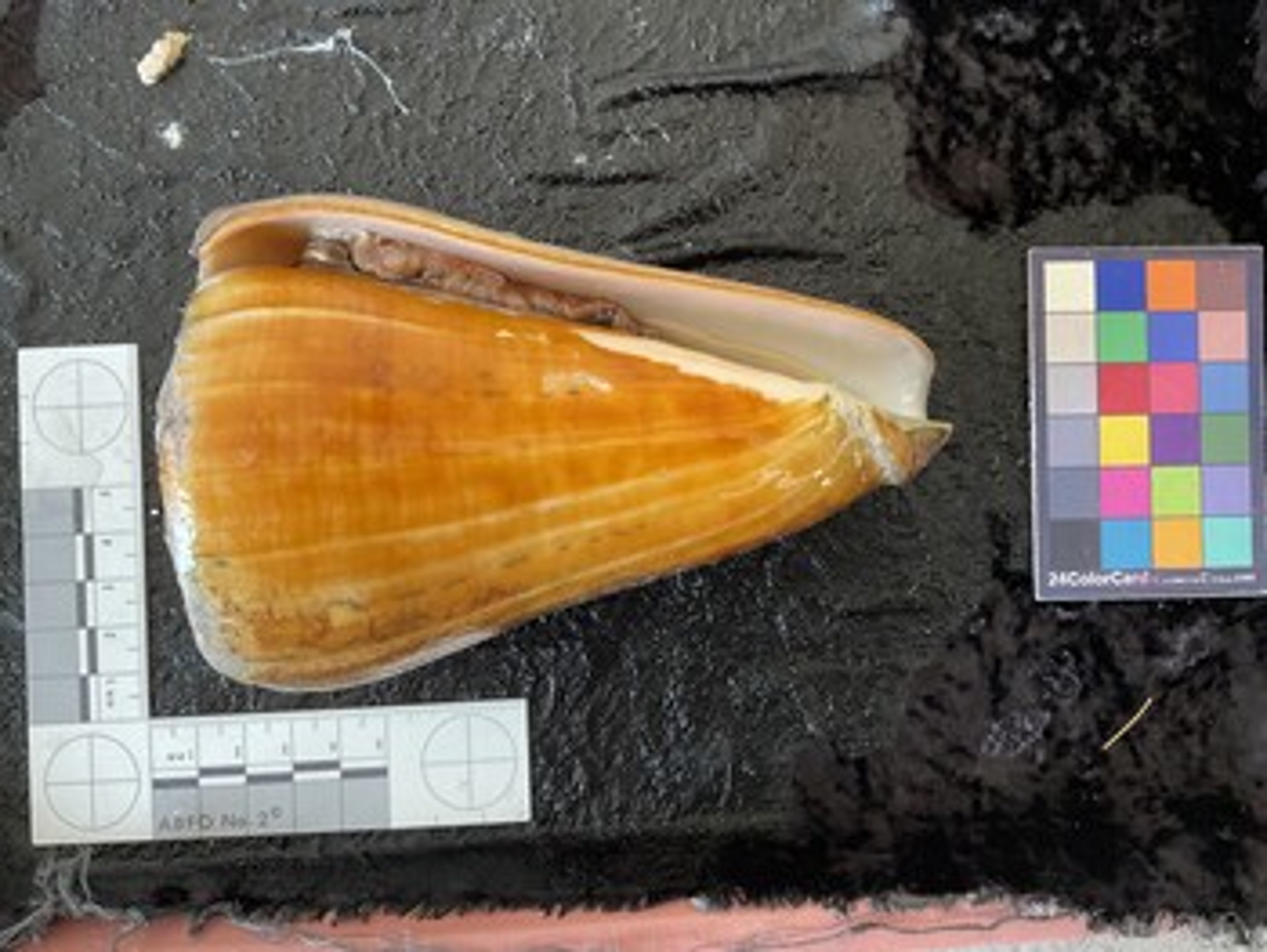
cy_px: 476
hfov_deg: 61.6
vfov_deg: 48.3
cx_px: 634
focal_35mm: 29
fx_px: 1062
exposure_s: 1/60
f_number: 1.8
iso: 125
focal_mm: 3
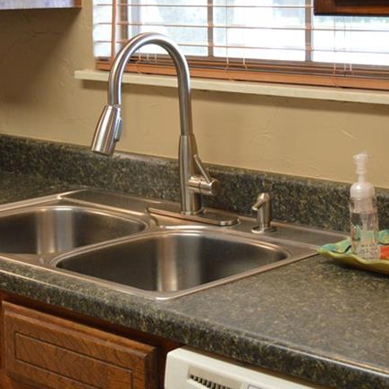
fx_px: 1068
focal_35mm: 84
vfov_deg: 20.6
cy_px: 121
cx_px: 237
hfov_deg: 20.6
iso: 1000
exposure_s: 1/60
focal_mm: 28
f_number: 4
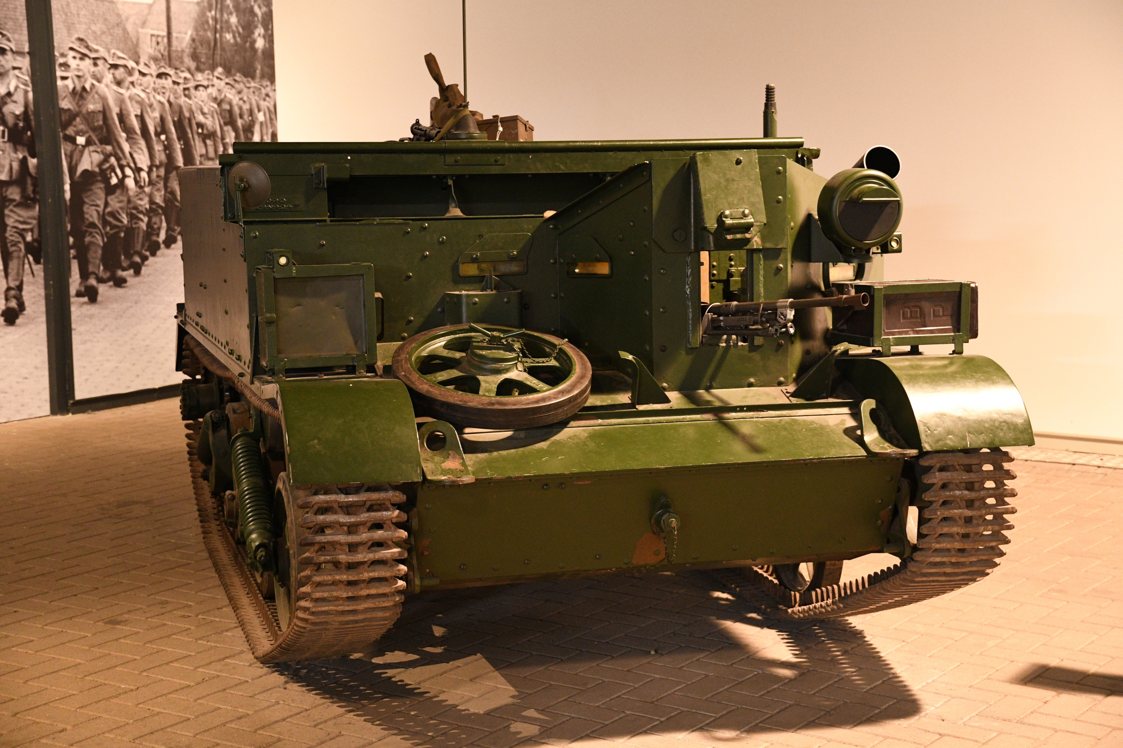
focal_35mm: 60
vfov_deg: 22.6
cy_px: 374
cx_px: 562
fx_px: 1872
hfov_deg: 33.4
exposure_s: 1/15
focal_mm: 40
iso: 2500
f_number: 3.5
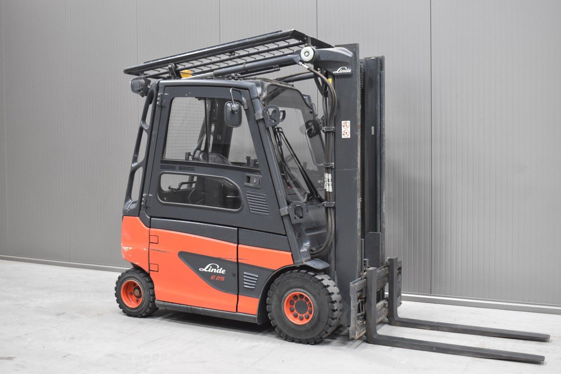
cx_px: 280
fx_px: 608
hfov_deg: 49.6
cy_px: 187
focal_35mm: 39
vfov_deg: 34.2
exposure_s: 1/30
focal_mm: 26
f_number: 5
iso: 1600
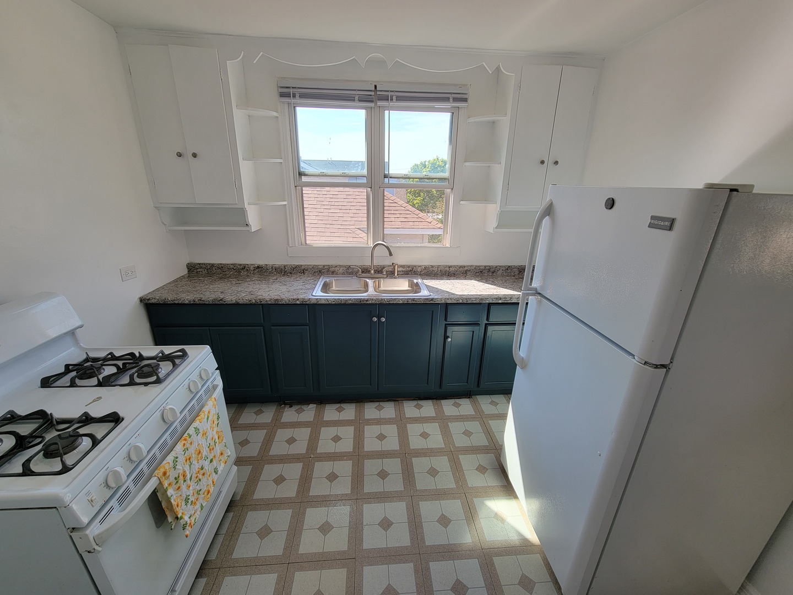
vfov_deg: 89.9
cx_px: 396
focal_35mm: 13
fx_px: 298
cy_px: 298
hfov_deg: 106.2
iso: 50
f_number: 2.2
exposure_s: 1/161
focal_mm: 2.2
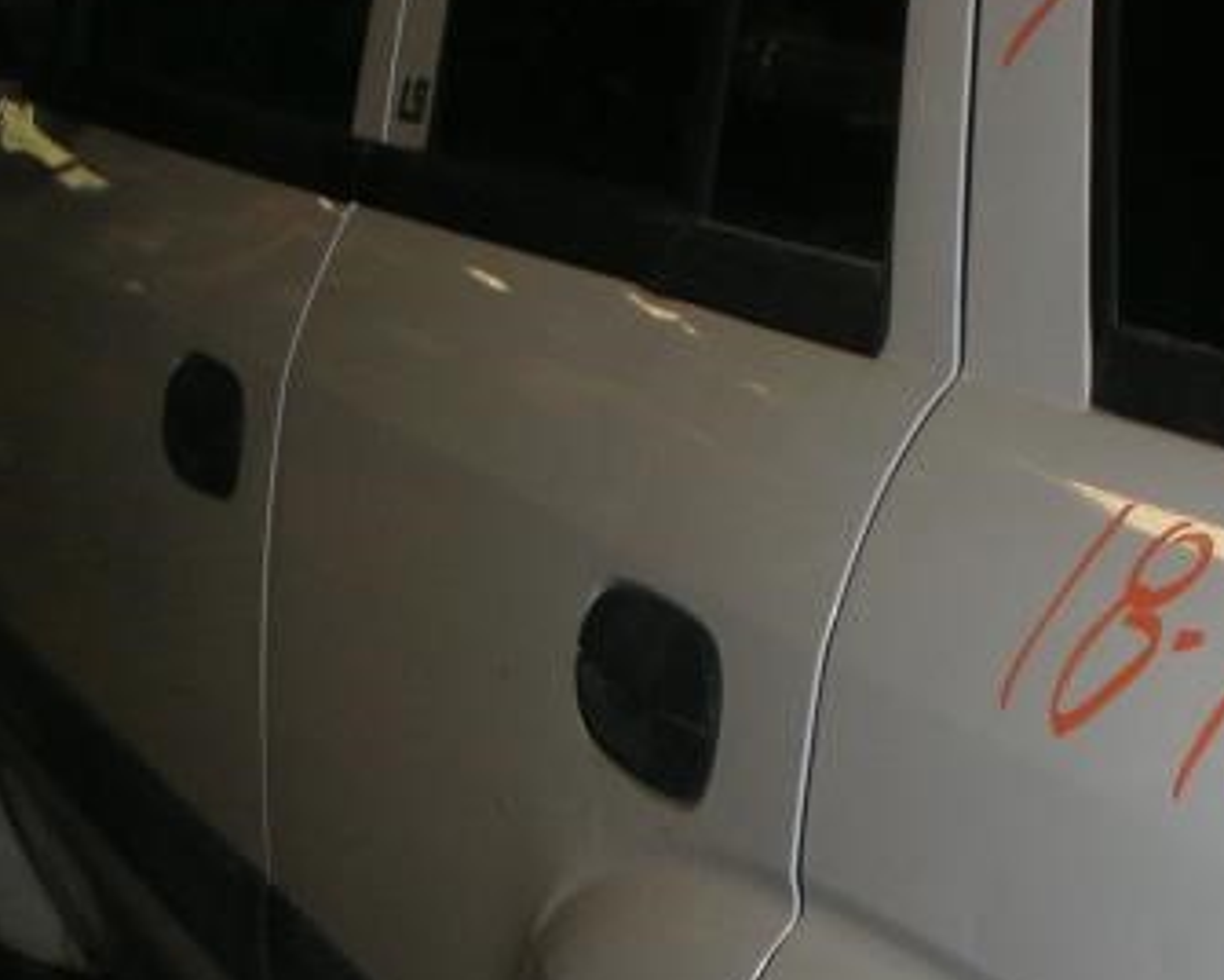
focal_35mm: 142
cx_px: 636
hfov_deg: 13.6
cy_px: 812
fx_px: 5144
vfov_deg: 10.8
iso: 98
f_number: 4
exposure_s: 1/120
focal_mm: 10.1
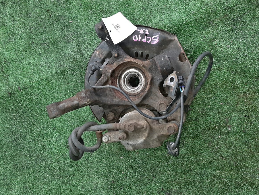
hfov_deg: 56.8
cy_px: 79
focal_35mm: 32
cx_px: 121
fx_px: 239
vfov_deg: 44.0
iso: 144
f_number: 1.7
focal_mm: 3.93
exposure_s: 1/50
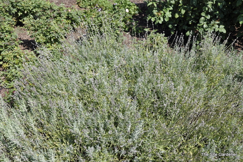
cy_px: 81
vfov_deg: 28.0
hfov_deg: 41.1
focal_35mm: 48
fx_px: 324
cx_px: 122
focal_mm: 32
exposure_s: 1/125
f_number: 11
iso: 200
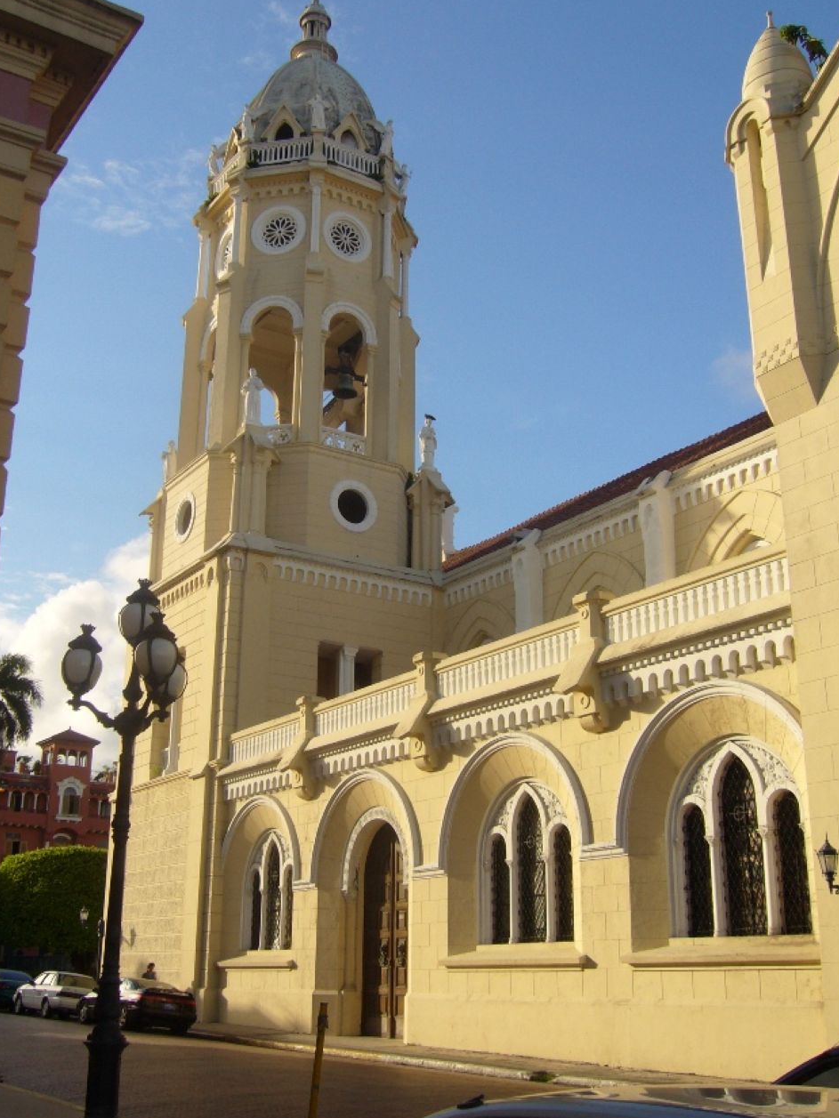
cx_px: 396
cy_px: 543
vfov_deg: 49.0
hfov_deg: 37.7
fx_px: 1228
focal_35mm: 38
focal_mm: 5.8
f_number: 5.6
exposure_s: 1/250
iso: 80
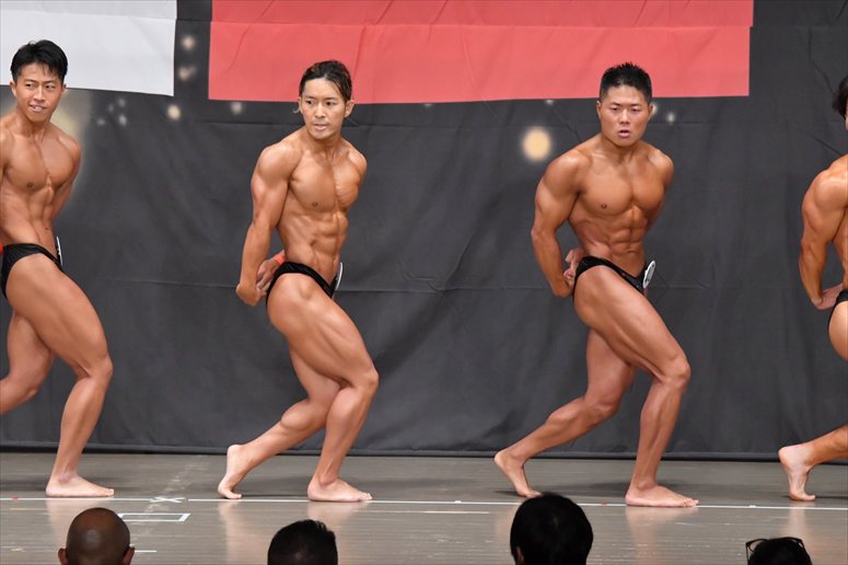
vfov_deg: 6.1
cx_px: 424
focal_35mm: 225
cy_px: 282
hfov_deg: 9.2
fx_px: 5297
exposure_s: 1/400
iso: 6400
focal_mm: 150
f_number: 5.6
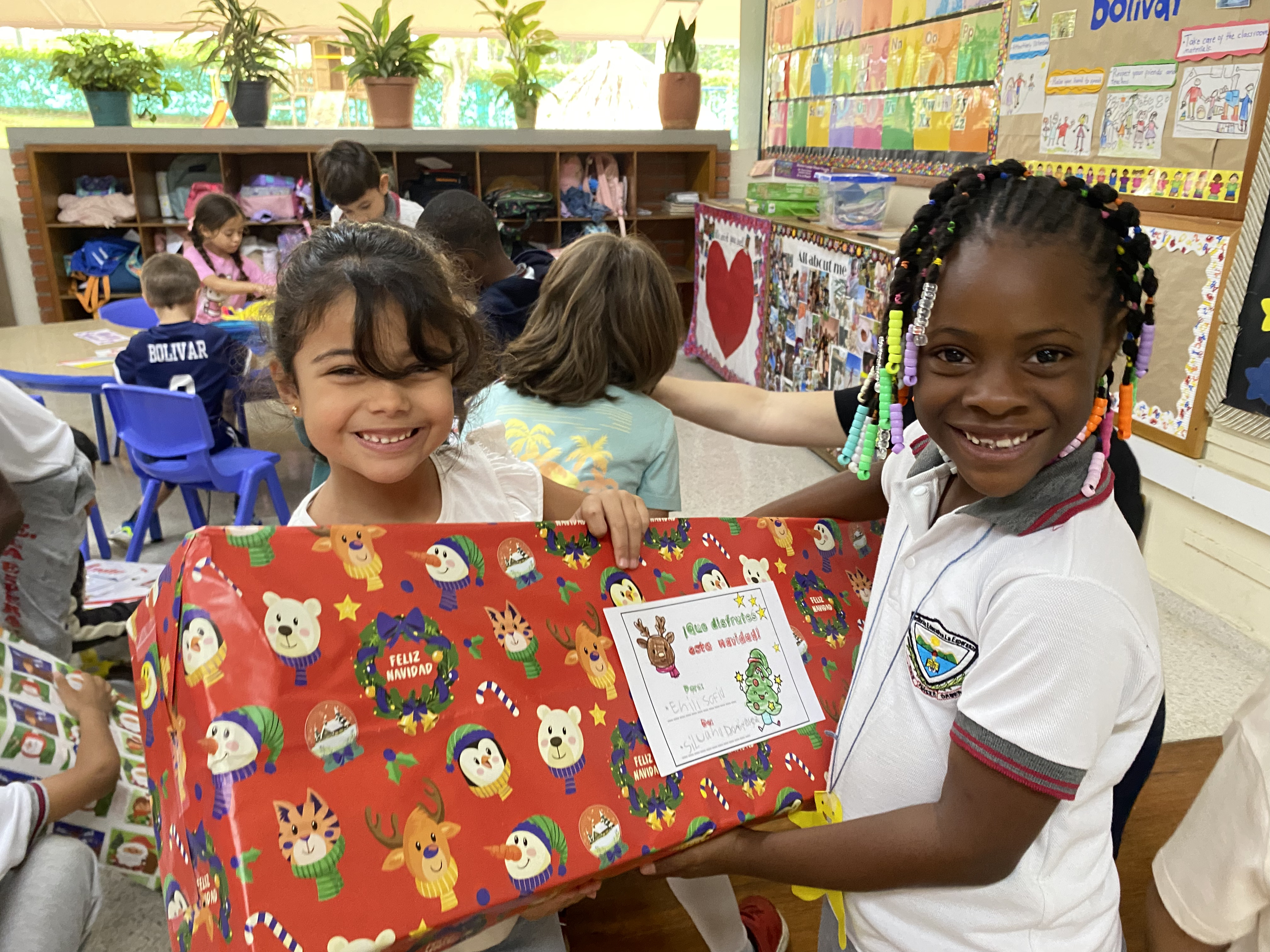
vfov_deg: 53.1
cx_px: 635
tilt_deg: -18.9
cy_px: 476
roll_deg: +0.2
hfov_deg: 67.3
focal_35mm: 26
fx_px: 954
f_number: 1.8
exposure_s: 1/60
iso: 320
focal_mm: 4.25
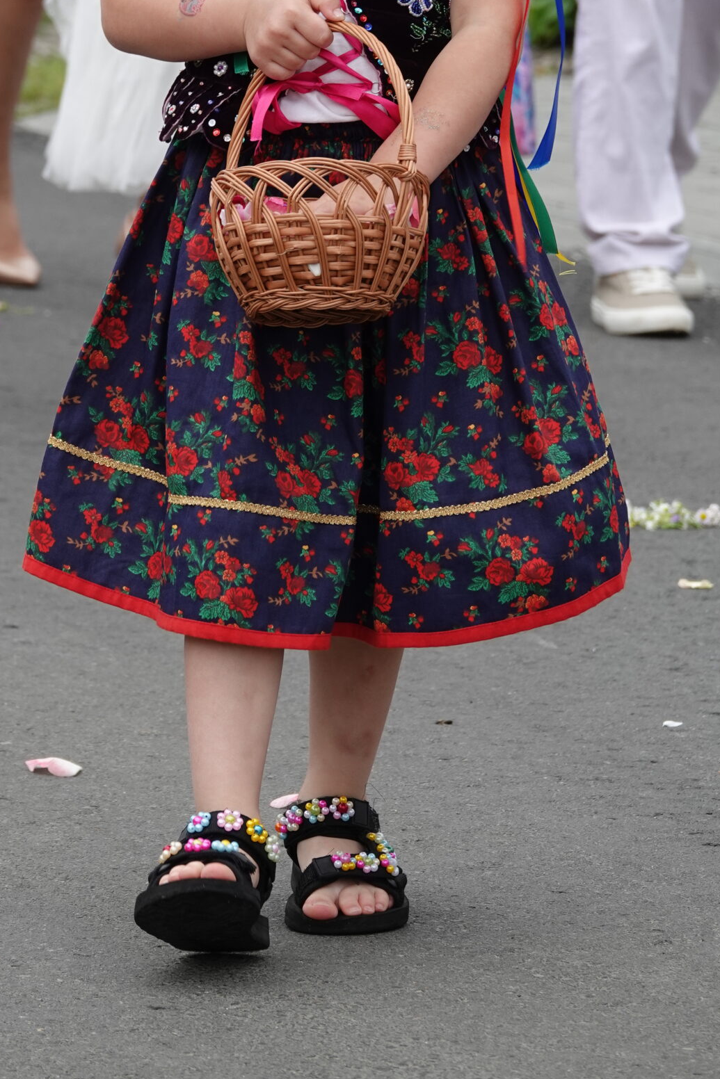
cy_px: 202
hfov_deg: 5.4
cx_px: 366
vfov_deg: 8.1
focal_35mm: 254
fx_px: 7618
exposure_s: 1/200
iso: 100
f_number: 4
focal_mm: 56.39
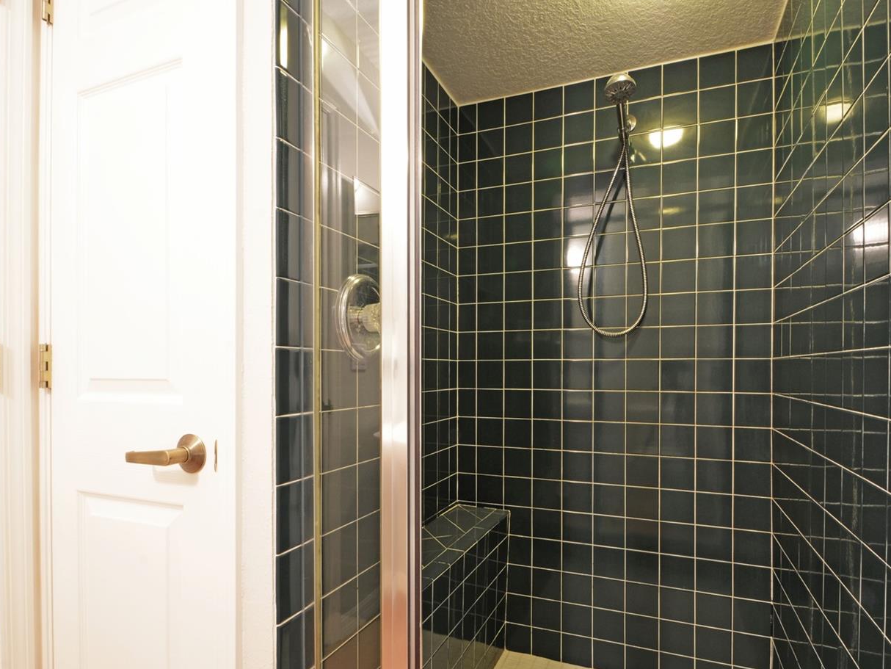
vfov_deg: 68.4
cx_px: 465
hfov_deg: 84.6
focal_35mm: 19
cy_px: 380
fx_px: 489
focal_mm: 10
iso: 160
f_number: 16
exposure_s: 8
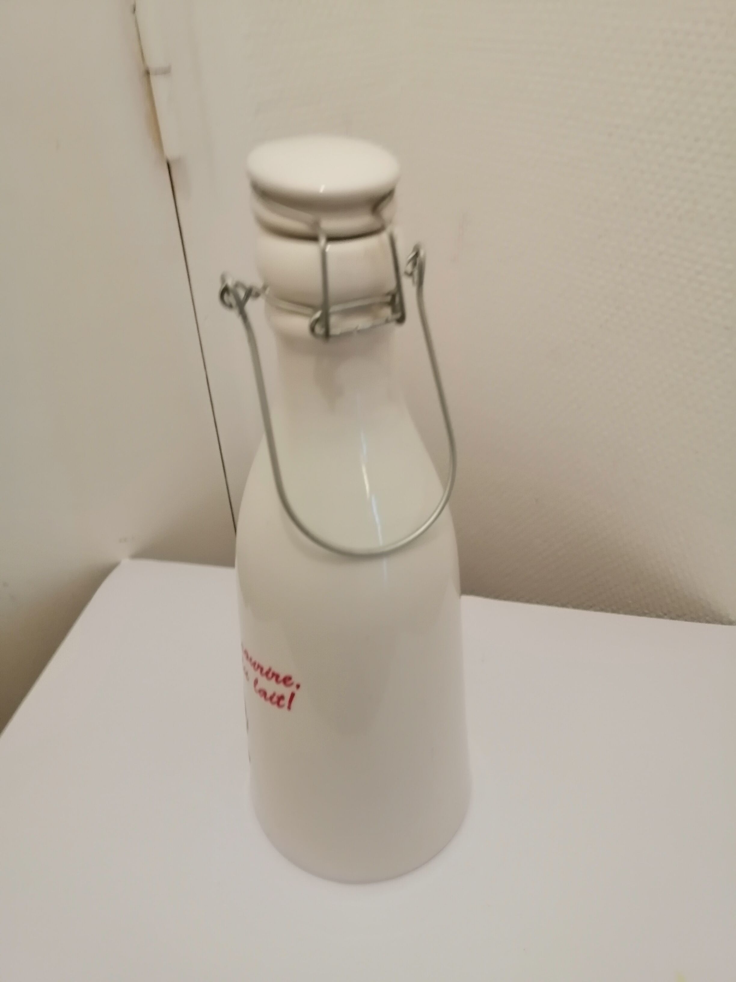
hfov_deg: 53.1
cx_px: 368
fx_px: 737
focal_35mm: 26
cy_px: 491
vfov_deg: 67.3
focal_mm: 3.96
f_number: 1.8
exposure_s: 1/33.3
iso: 250
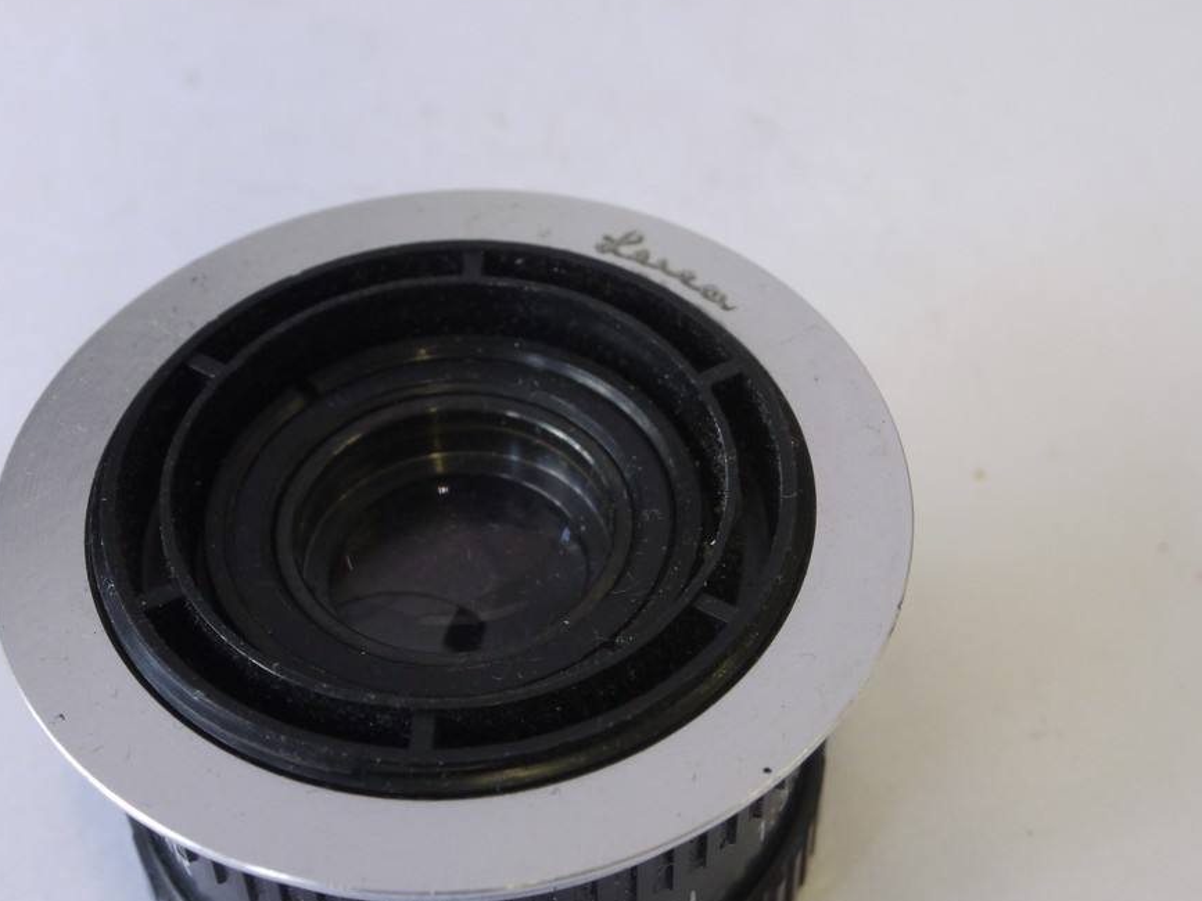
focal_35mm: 72
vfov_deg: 20.4
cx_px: 581
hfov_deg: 27.0
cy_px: 536
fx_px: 2500
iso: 400
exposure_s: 1/15
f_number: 9
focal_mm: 26
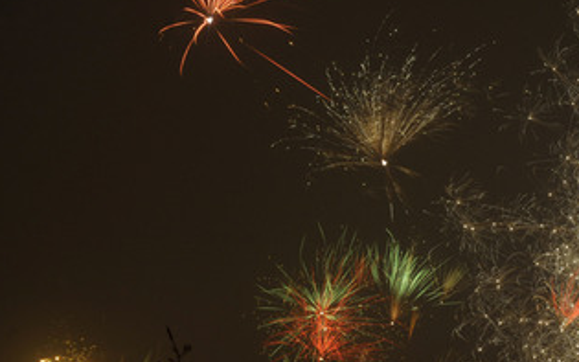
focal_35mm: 306
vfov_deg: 4.3
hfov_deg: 6.9
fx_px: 4829
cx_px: 403
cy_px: 233
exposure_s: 30
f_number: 18
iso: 500
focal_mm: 210
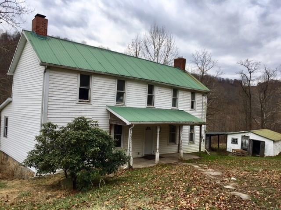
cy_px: 105
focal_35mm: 29
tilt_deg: +1.9
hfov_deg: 61.7
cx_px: 140
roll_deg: -1.9
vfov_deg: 48.2
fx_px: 235
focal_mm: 4.15
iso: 25
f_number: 2.2
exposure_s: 1/725
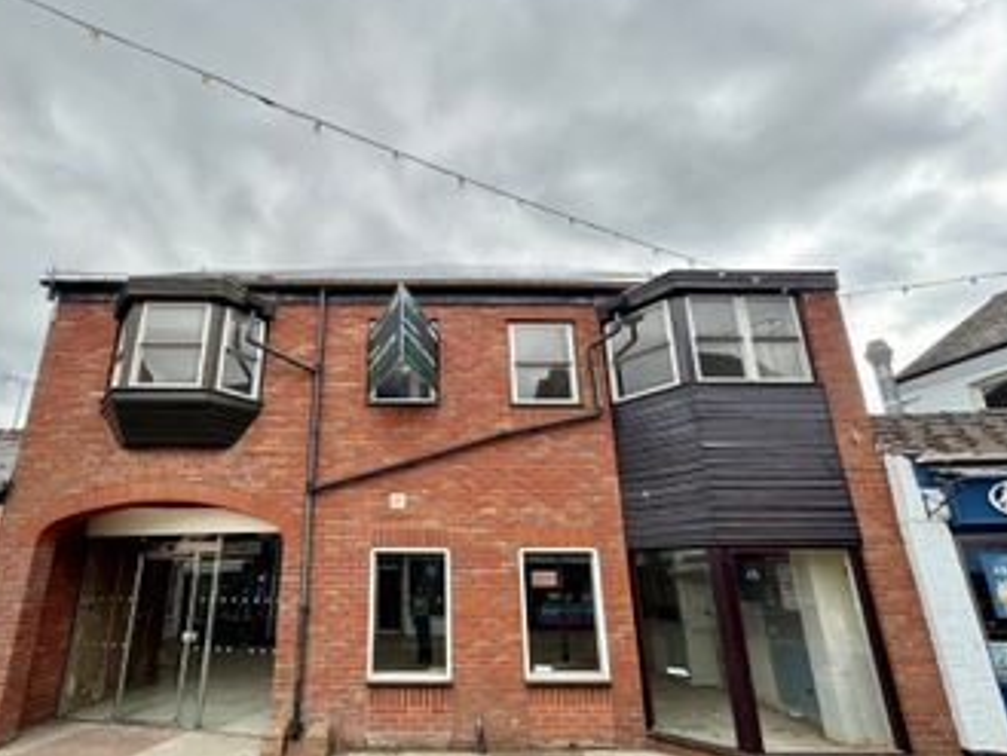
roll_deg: +0.8
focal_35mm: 17
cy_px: 438
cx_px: 422
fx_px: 495
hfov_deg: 90.3
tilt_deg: +15.6
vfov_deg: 74.3
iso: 40
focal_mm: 2.22
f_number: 2.2
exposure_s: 1/129
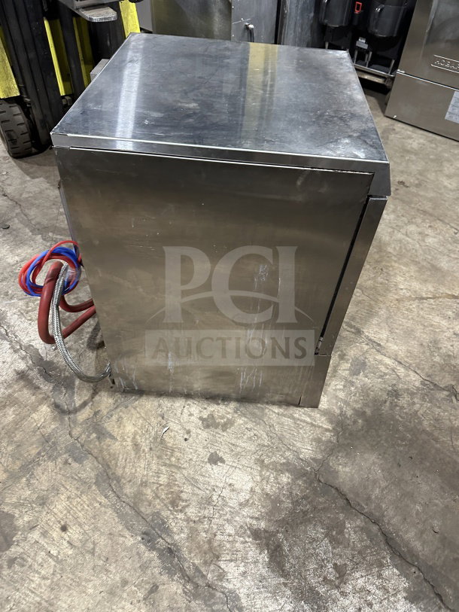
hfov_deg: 56.8
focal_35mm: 24
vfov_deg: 71.6
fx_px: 424
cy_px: 306
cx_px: 230
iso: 320
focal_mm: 6.86
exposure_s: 1/60
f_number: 1.78
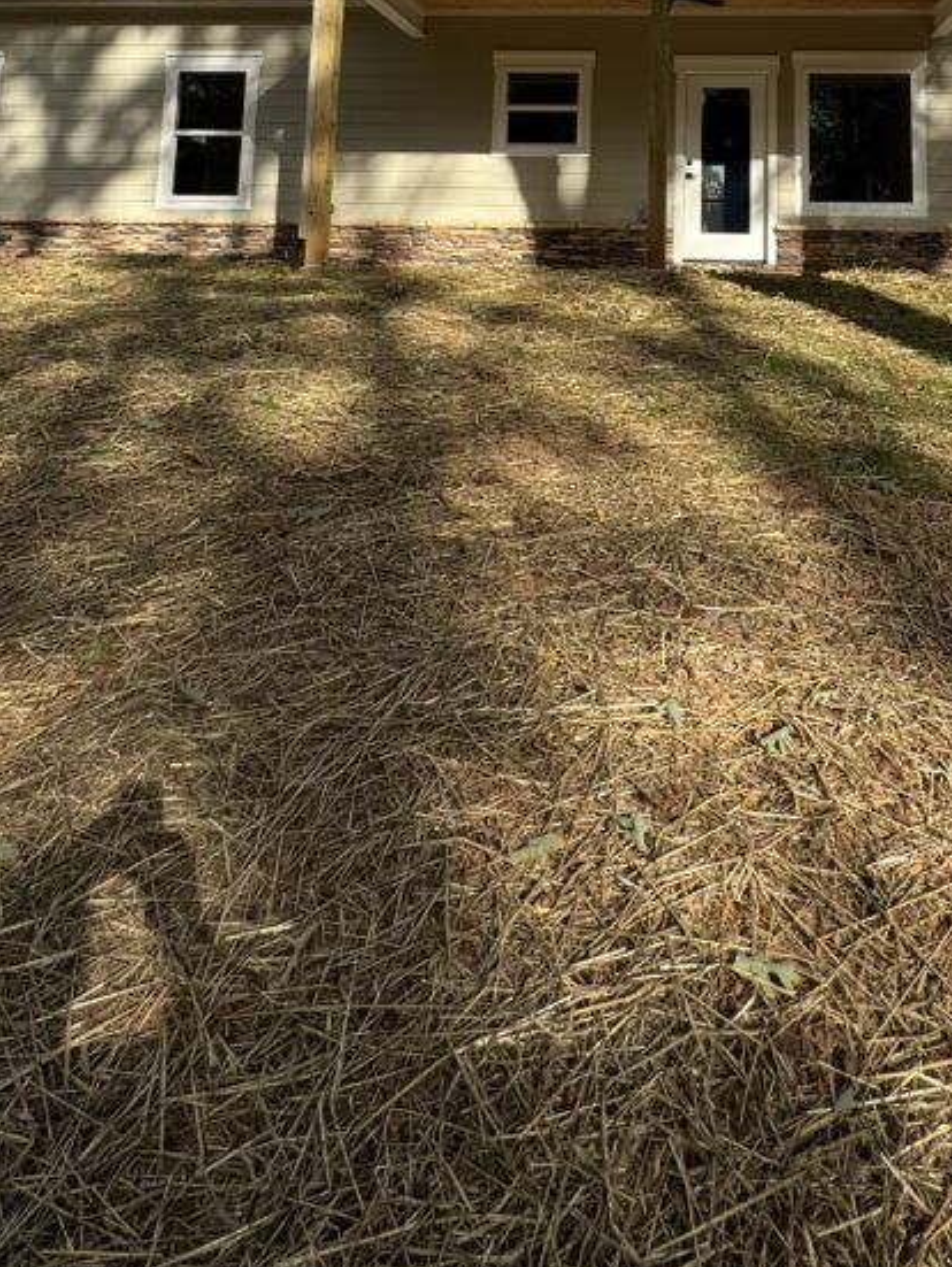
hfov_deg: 51.8
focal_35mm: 26
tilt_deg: +7.5
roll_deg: -0.2
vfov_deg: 58.9
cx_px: 658
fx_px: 952
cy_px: 161
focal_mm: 2.22
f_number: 2.2
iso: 40
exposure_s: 1/1094
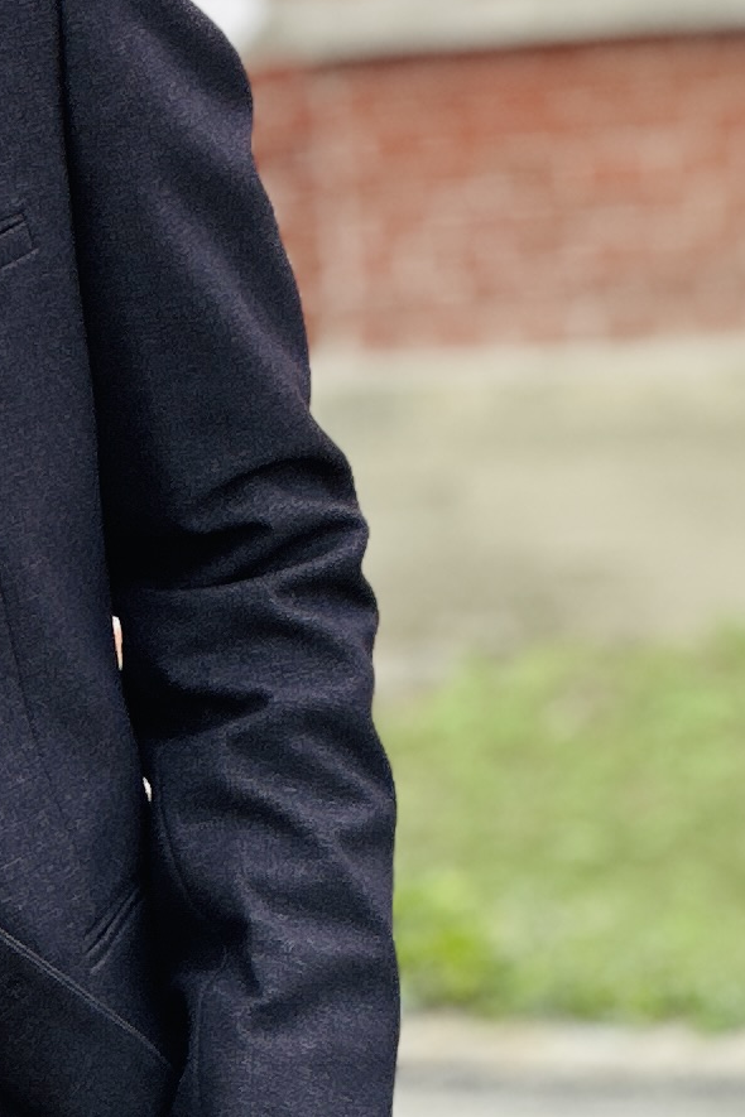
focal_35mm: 365
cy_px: -352
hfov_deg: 3.7
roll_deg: +3.4
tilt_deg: +4.2
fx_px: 11329
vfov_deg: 5.6
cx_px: -506
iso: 25
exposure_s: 1/121
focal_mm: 9
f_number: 2.8
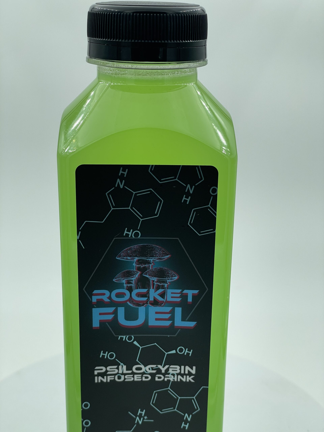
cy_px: 216
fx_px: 649
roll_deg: -1.1
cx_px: 162
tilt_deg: -18.6
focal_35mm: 52
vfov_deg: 36.8
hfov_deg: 28.0
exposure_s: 1/505
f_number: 2
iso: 25
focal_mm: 6
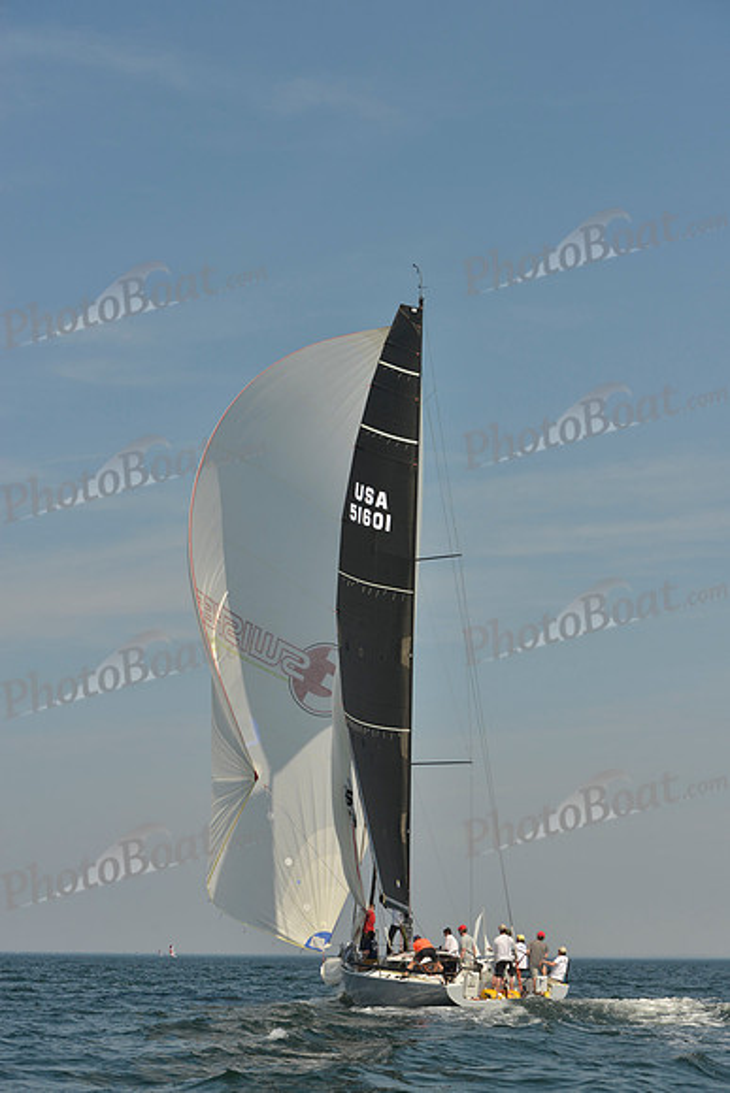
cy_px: 546
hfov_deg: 19.5
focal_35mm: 70
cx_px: 365
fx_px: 2128
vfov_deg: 28.8
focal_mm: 70
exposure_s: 1/1250
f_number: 8
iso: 200
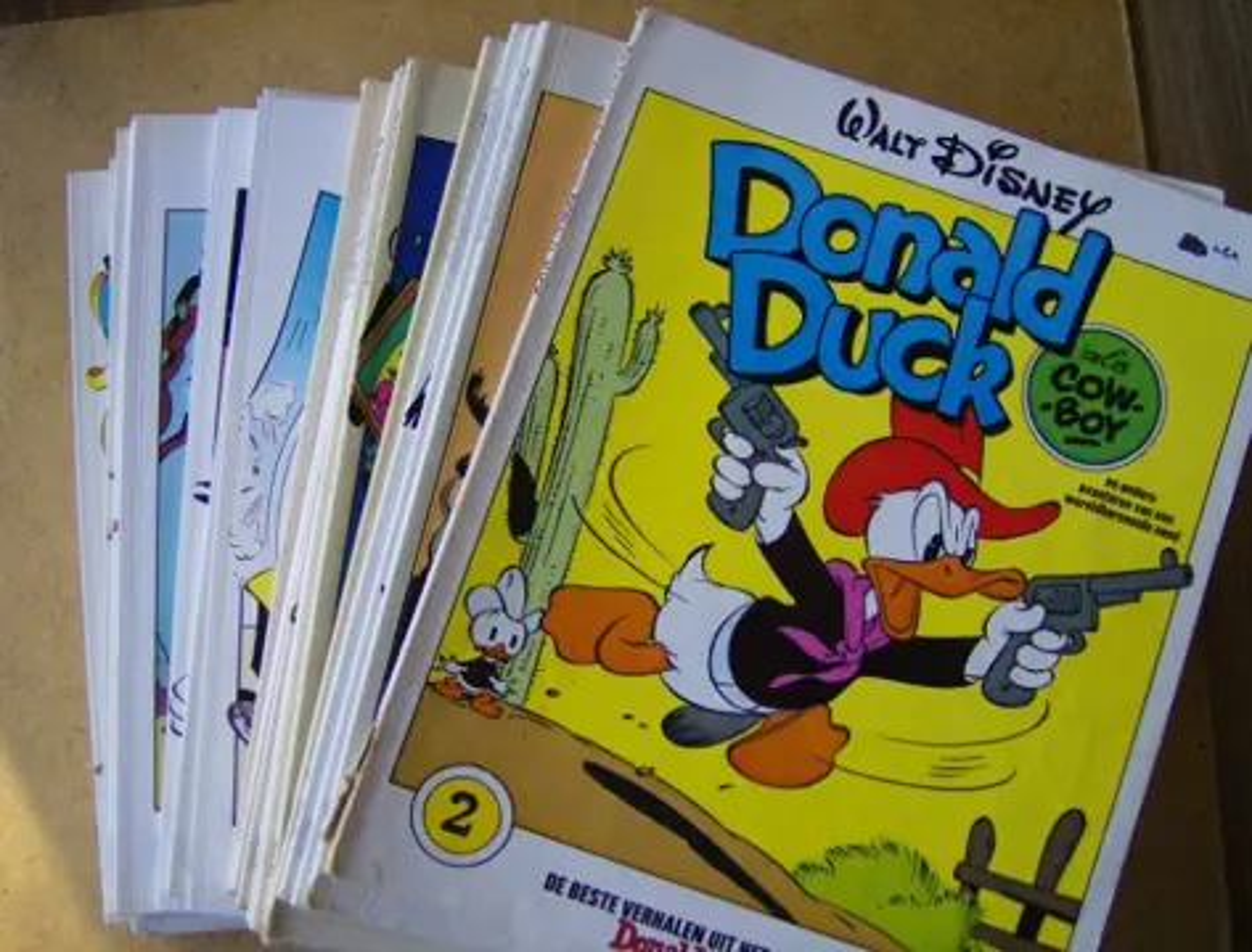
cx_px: 626
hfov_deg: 51.1
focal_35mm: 36
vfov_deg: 40.0
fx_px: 1309
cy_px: 476
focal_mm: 6
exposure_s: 1/64
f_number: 2.8
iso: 143
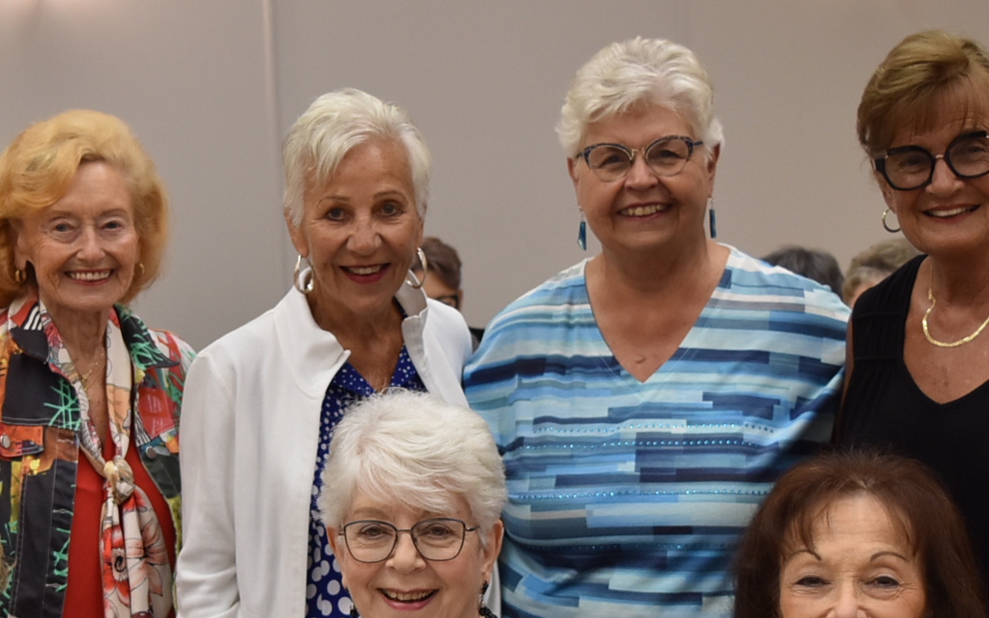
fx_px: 2533
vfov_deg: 13.8
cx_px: 204
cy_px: 540
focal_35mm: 94
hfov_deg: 21.8
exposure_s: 1/60
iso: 400
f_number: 4
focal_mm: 24
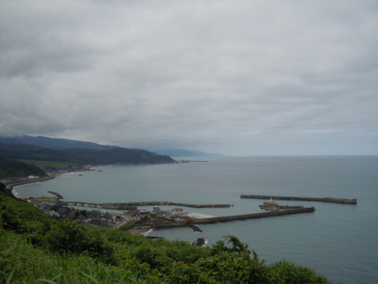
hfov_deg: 42.1
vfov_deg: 32.2
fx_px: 491
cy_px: 142
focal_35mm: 45
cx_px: 189
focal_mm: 8.1
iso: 100
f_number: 7.6
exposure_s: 1/400
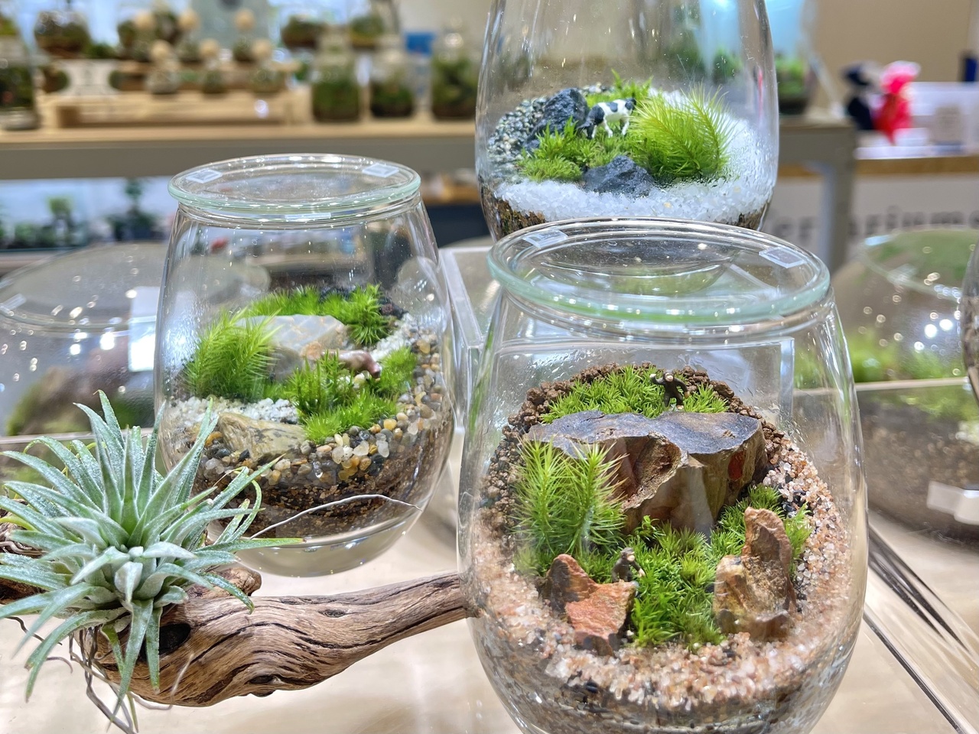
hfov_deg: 67.3
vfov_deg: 53.1
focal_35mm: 26
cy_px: 367
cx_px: 490
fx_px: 735
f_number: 1.6
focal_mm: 5.1
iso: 50
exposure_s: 1/100
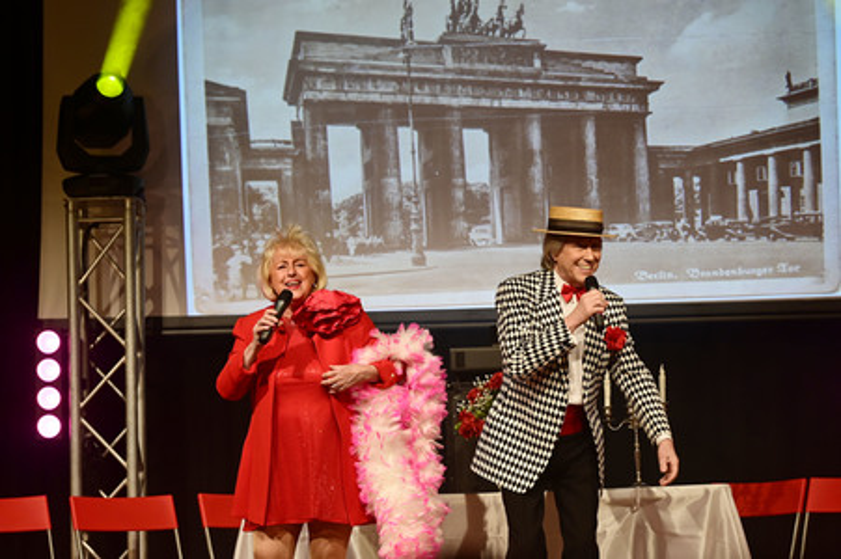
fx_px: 3502
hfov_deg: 13.7
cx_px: 420
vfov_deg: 9.1
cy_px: 280
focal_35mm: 150
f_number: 4
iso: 1400
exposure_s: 1/320
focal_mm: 150
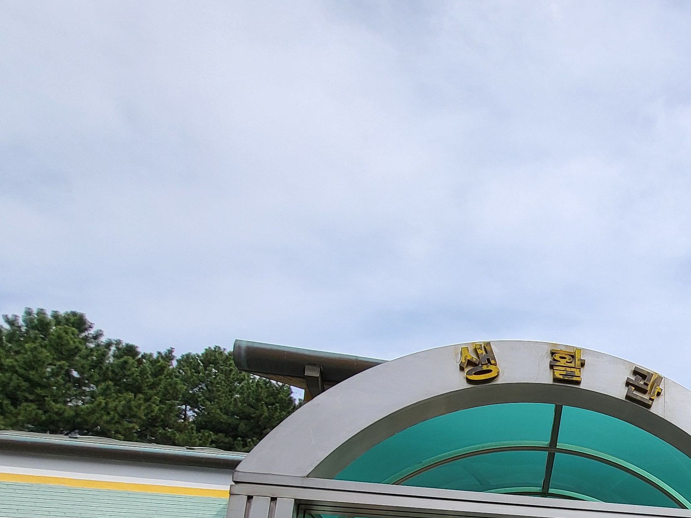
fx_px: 619
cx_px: 728
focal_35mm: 31
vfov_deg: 38.1
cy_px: 564
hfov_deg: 46.2
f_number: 2.2
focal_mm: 1.74
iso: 32
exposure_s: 1/1145
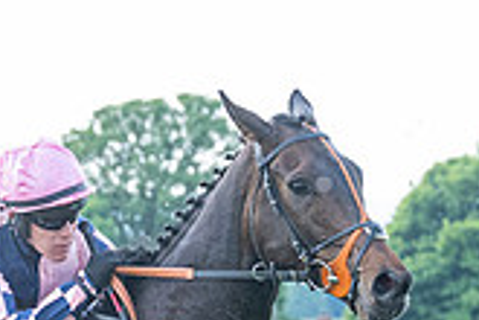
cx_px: -139
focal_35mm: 456
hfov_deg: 4.5
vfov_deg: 3.0
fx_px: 6067
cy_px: 537
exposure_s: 1/2000
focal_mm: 72
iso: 1000
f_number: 4
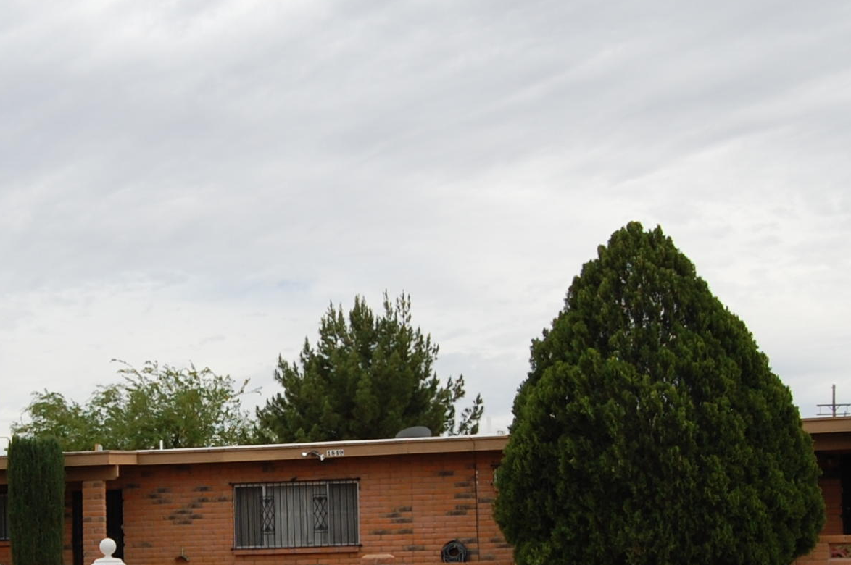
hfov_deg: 28.9
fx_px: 1629
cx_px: 225
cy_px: 464
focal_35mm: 69
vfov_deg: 19.5
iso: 200
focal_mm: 18
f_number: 9
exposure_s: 1/320
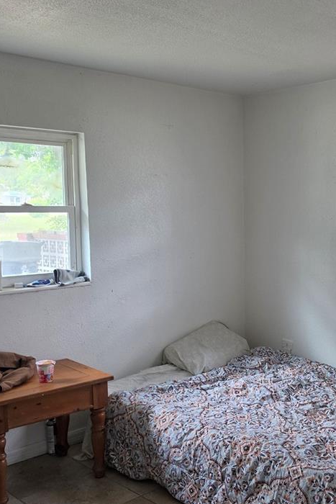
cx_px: 271
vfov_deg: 47.3
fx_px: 574
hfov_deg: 31.8
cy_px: 278
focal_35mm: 41
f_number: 1.4
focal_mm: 6.5
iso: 100
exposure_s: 1/120
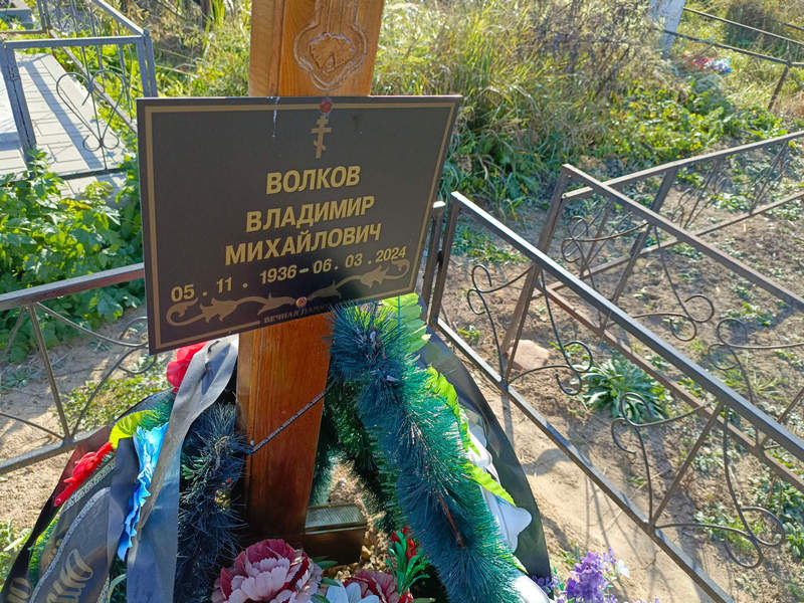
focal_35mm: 25
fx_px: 581
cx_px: 402
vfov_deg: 54.9
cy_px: 302
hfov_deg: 69.4
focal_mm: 4.76
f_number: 1.69
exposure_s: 1/317
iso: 112
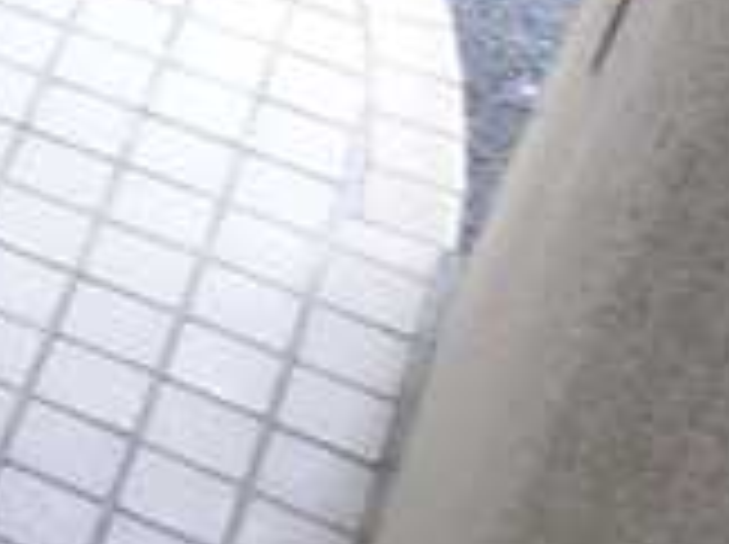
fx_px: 3196
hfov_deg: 9.9
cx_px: -1436
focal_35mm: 152
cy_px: -499
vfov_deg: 9.2
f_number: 3
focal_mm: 4.24
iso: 200
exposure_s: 1/125
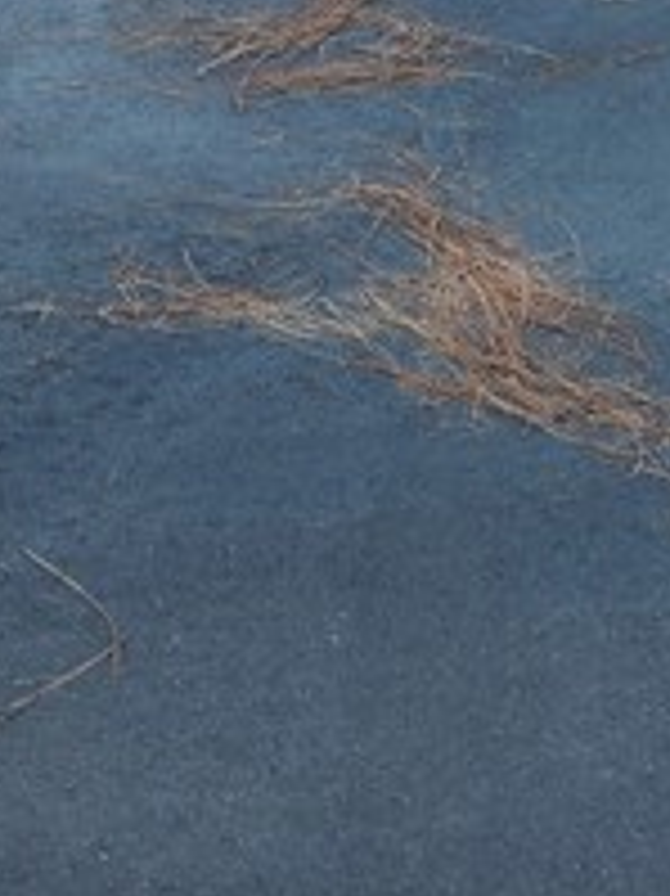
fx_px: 1912
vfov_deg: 23.5
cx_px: 324
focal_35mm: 74
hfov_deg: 19.9
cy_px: -248
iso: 20
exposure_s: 1/219
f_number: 1.8
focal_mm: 5.4
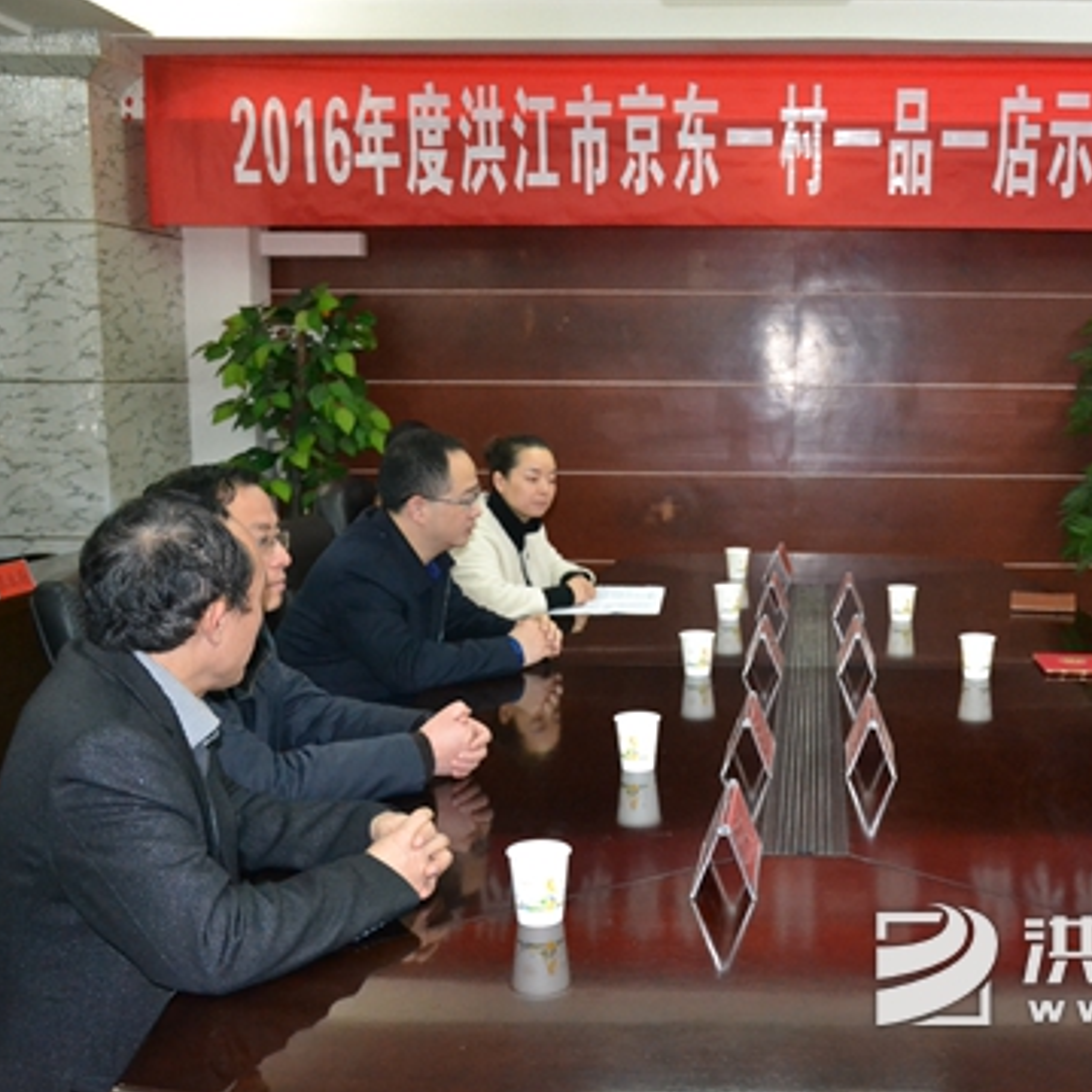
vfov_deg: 39.2
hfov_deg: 38.4
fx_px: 1535
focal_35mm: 43
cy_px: 552
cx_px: 782
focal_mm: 22
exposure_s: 1/60
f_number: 3.8
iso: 3200
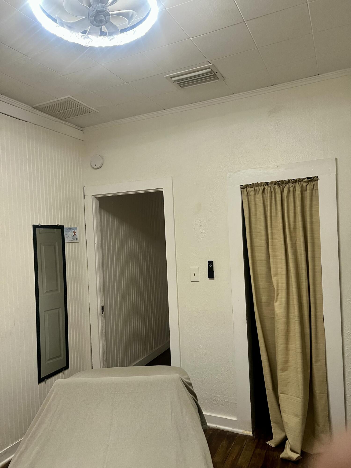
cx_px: 176
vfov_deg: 67.3
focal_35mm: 26
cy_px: 234
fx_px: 352
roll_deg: +1.3
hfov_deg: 53.1
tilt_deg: +2.0
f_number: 1.5
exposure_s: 1/60
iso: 250
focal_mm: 5.7
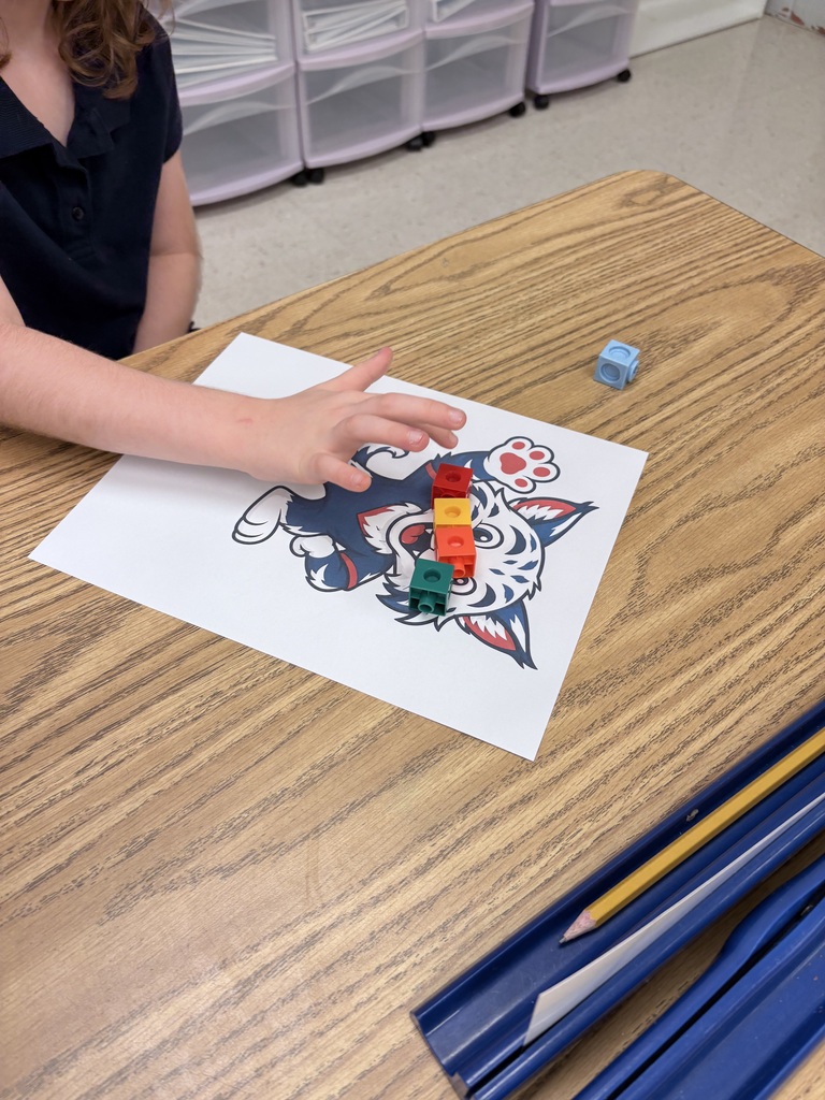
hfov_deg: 53.1
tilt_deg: -49.1
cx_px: 412
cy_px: 550
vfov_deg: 67.3
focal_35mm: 26
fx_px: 826
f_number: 1.6
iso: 50
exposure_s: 1/120
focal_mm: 5.96
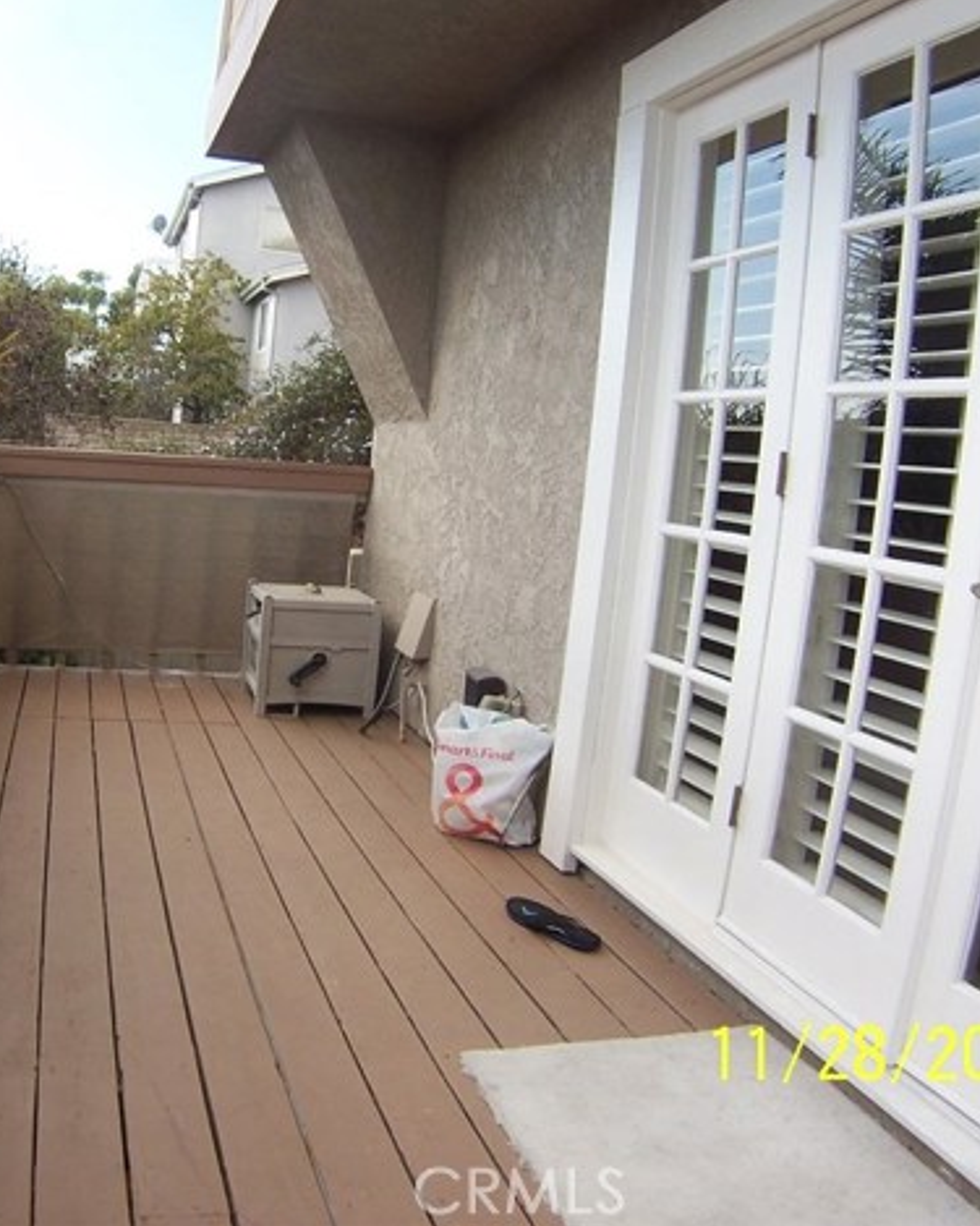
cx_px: 316
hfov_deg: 33.8
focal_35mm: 44
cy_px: 601
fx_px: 1596
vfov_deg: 42.0
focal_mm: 5.5
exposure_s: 1/350
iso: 80
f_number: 3.4
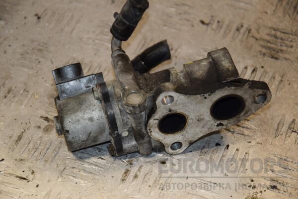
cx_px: 149
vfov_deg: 9.3
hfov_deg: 14.0
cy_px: 100
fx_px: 1217
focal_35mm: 147
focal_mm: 98
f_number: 6.3
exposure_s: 1/200
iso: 800
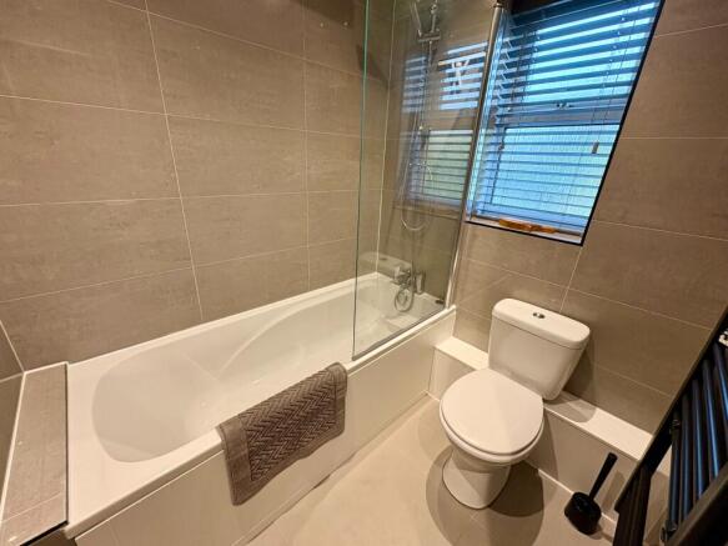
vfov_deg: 85.7
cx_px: 364
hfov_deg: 102.1
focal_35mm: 14
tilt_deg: -21.8
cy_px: 273
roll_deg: -2.4
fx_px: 294
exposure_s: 1/50
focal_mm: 2.22
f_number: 2.2
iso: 125
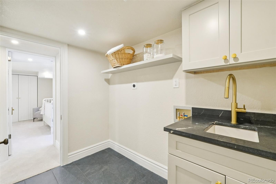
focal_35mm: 15
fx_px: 115
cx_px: 138
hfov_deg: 100.4
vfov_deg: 77.3
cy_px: 92
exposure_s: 1/6
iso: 800
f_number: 8
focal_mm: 10
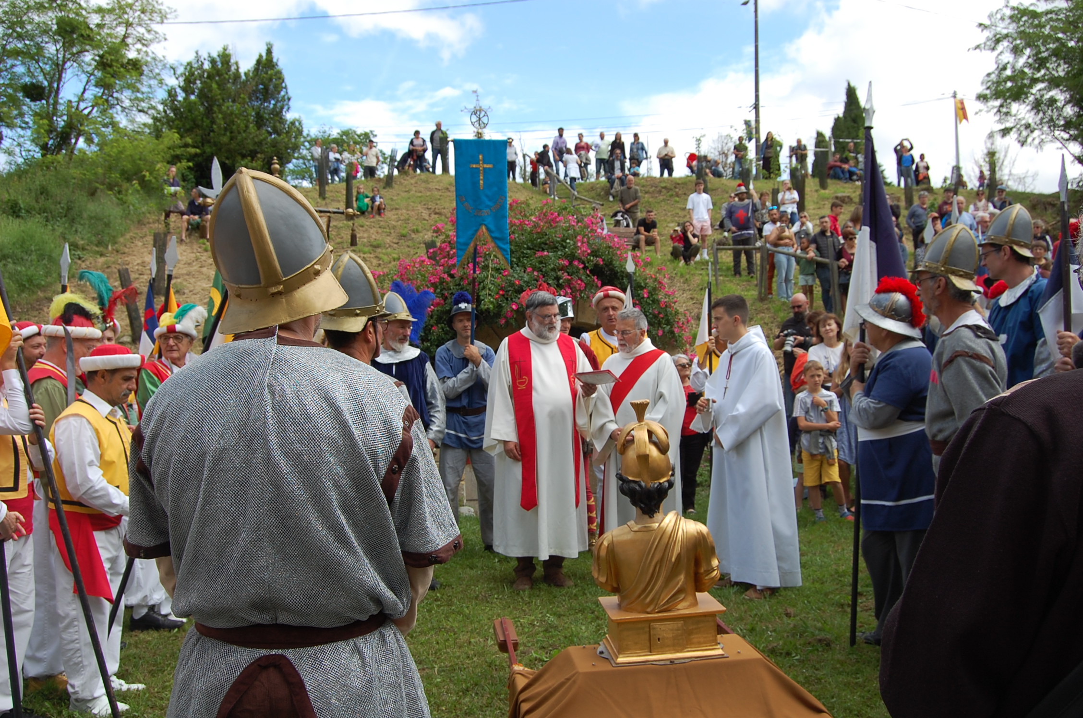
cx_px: 542
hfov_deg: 57.3
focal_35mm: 33
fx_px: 991
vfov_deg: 39.8
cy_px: 359
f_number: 8
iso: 200
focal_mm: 22
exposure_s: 1/250
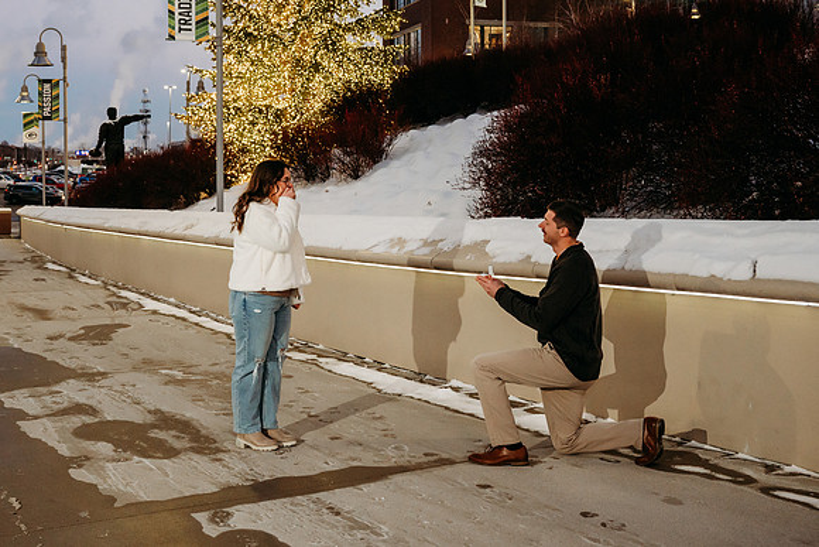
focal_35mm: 45
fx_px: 1035
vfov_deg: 29.1
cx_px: 328
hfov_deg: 43.0
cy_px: 134
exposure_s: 1/200
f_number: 4.5
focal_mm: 28.5
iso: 1000
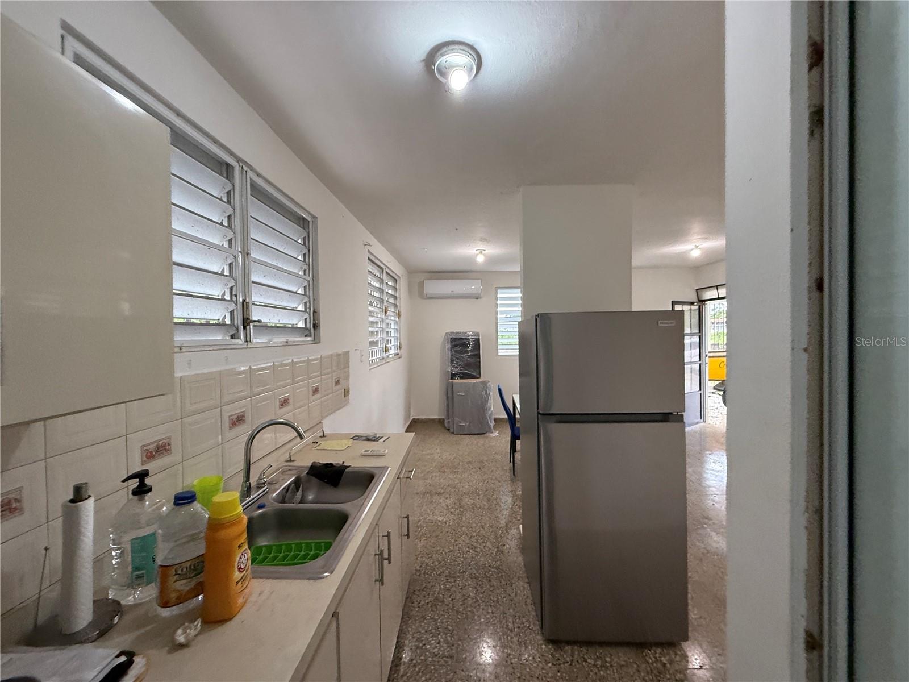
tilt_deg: -4.3
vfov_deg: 85.7
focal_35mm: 14
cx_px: 454
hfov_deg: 102.1
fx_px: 368
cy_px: 341
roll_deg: +2.0
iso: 400
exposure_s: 1/99
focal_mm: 2.22
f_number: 2.2
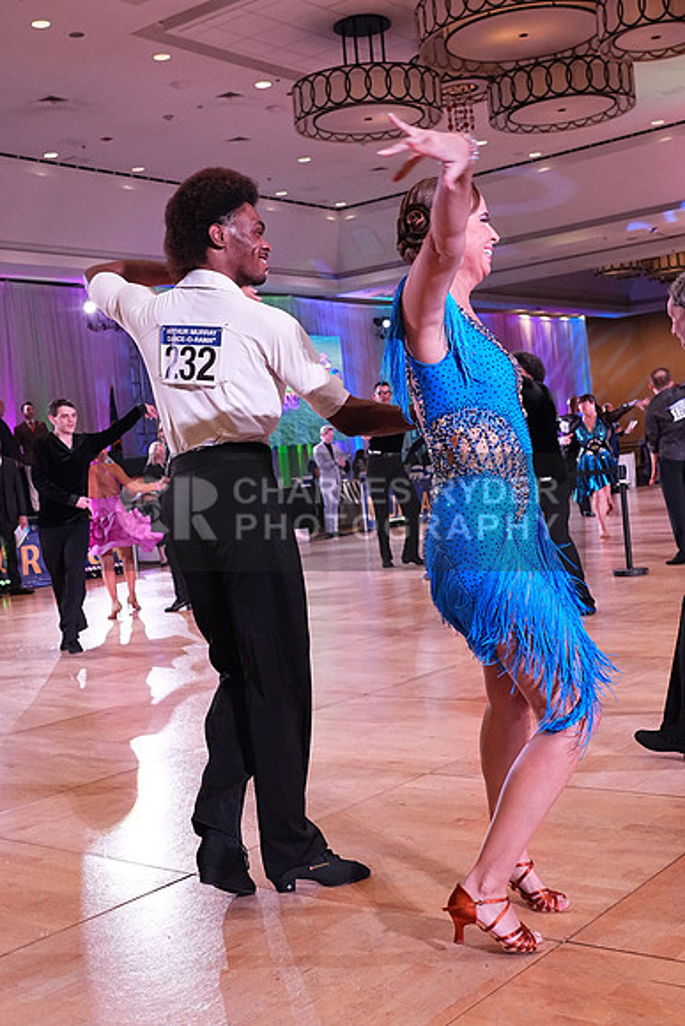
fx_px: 1141
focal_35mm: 40
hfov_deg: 33.4
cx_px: 342
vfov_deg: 48.4
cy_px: 513
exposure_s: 1/400
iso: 3200
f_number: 4.5
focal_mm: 27
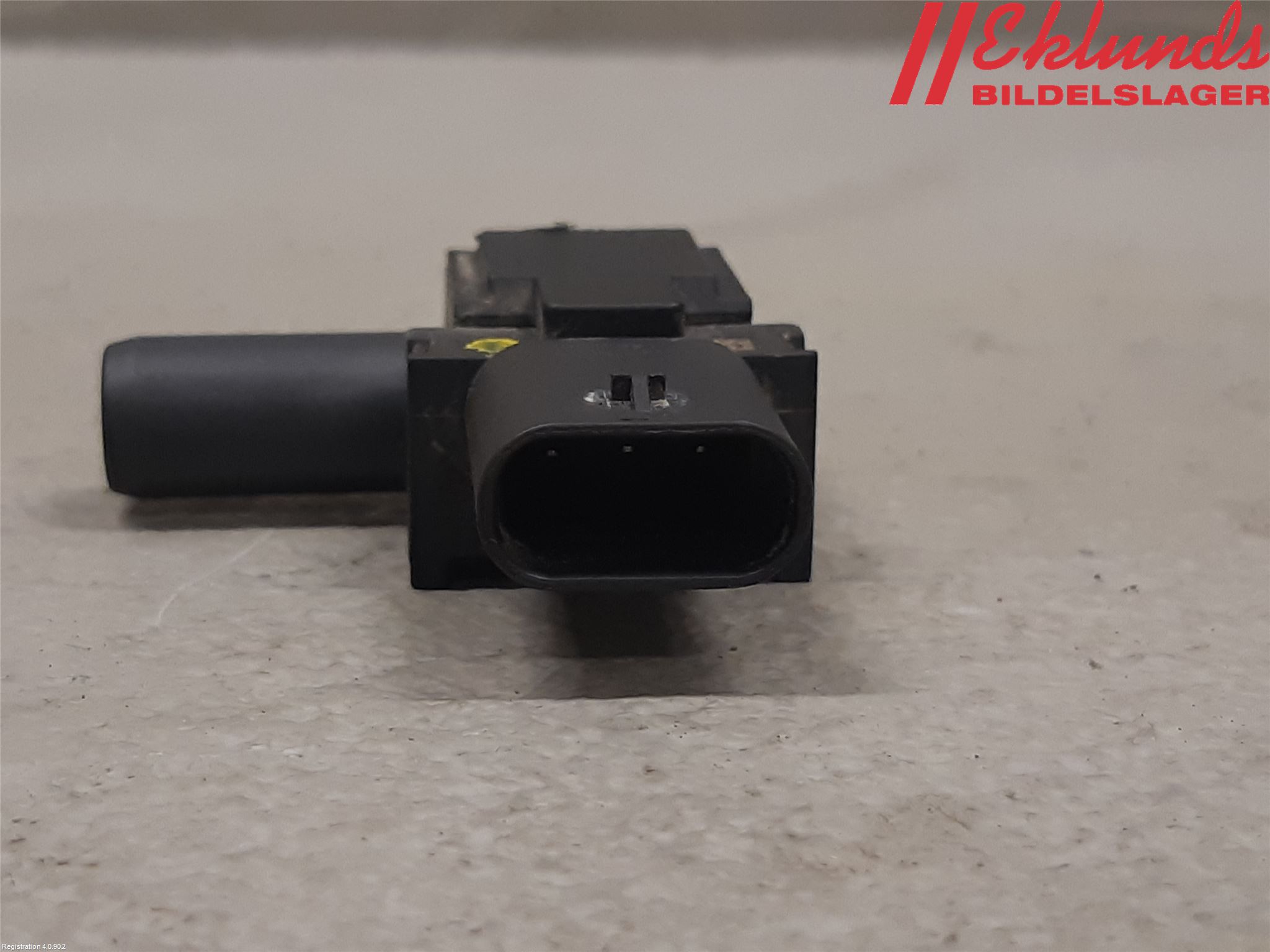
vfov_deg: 53.1
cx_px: 635
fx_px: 954
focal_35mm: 26
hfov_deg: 67.3
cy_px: 476
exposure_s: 1/50
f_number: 1.7
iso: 100
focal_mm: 3.93
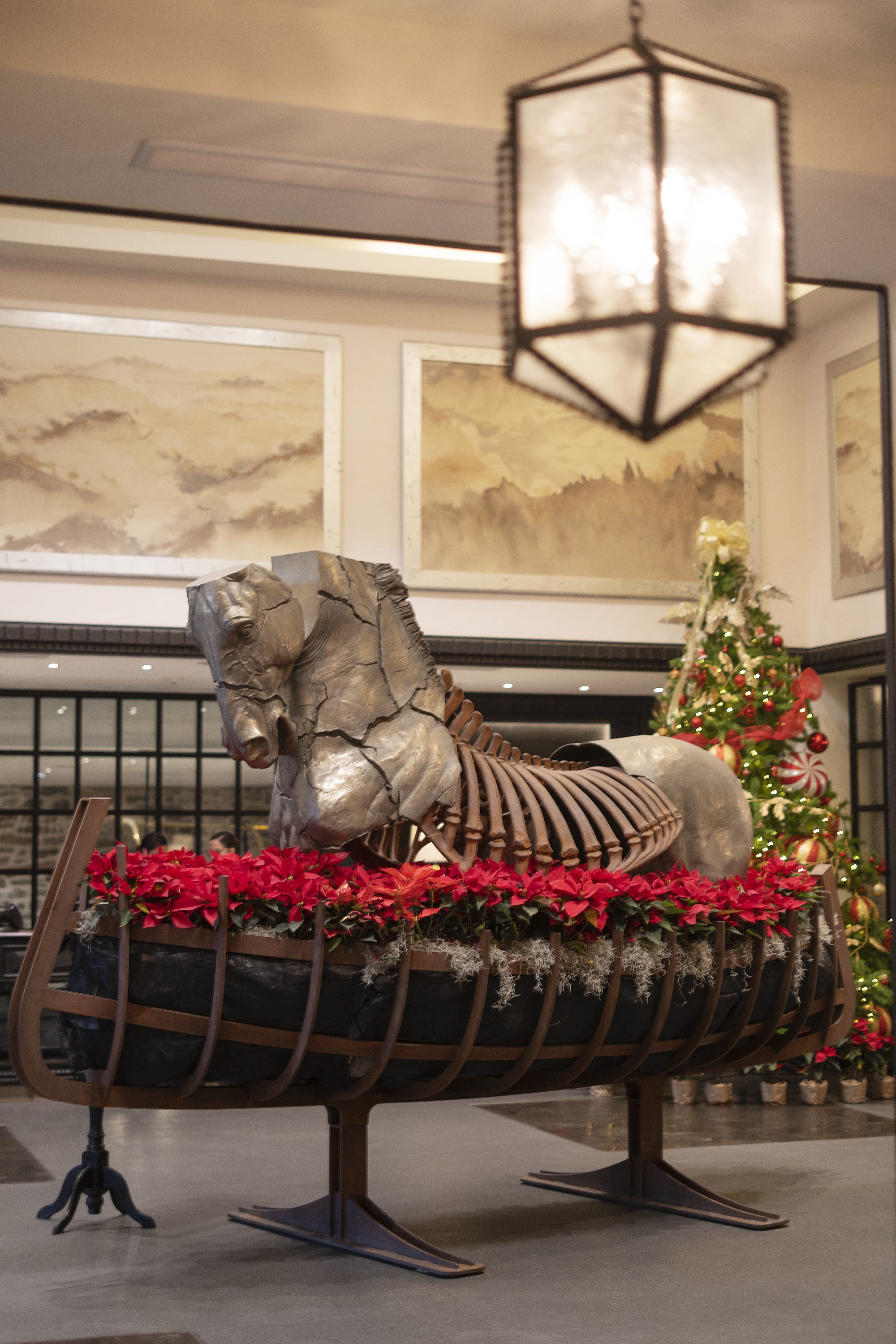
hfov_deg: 27.0
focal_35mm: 50
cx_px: 448
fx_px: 1867
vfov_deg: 39.6
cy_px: 672
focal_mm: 50
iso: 200
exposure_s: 1/10
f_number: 2
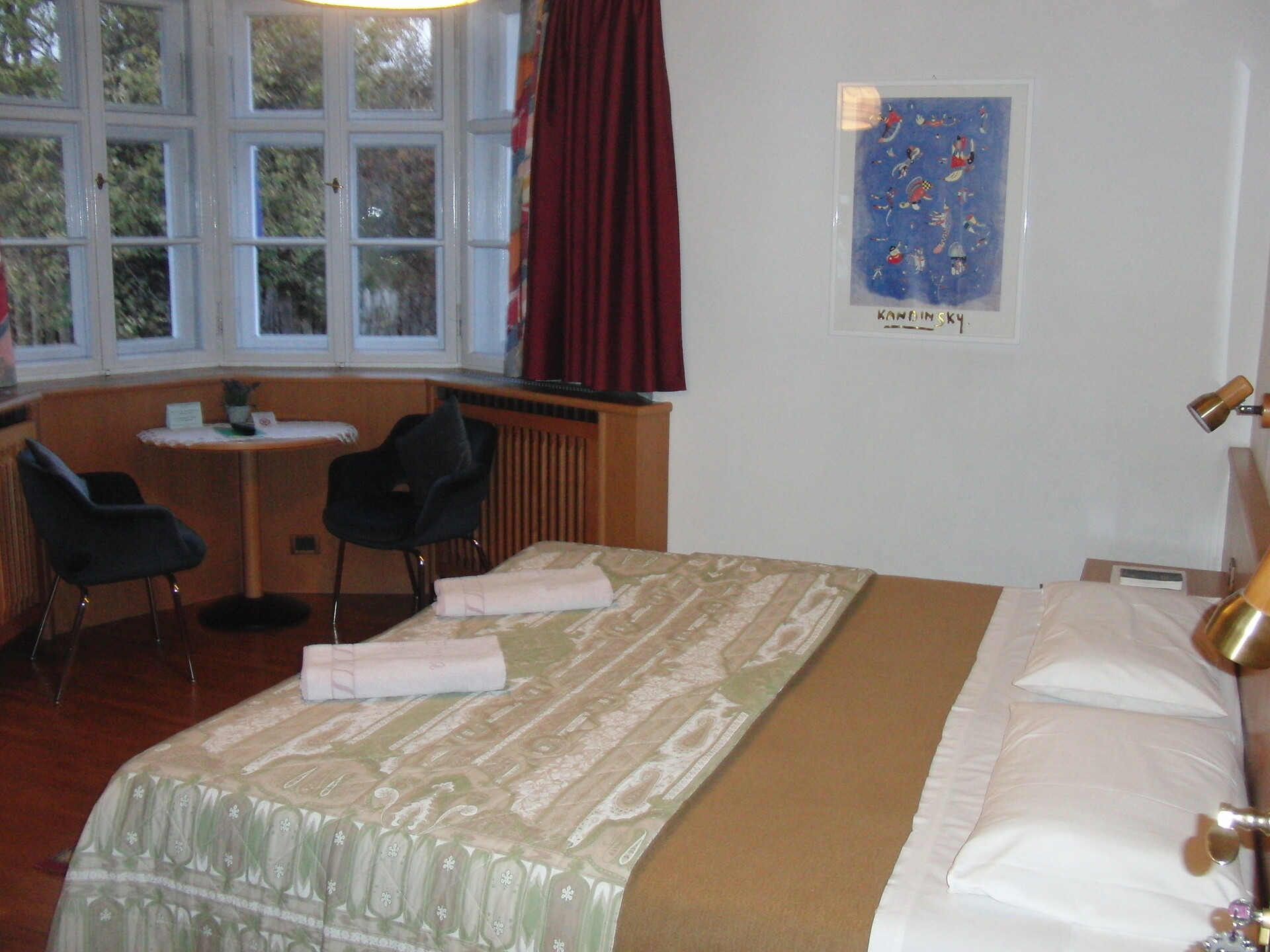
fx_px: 1357
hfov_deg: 50.1
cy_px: 476
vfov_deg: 38.7
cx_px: 635
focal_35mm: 37
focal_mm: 6.42
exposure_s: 1/15
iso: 400
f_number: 3.6
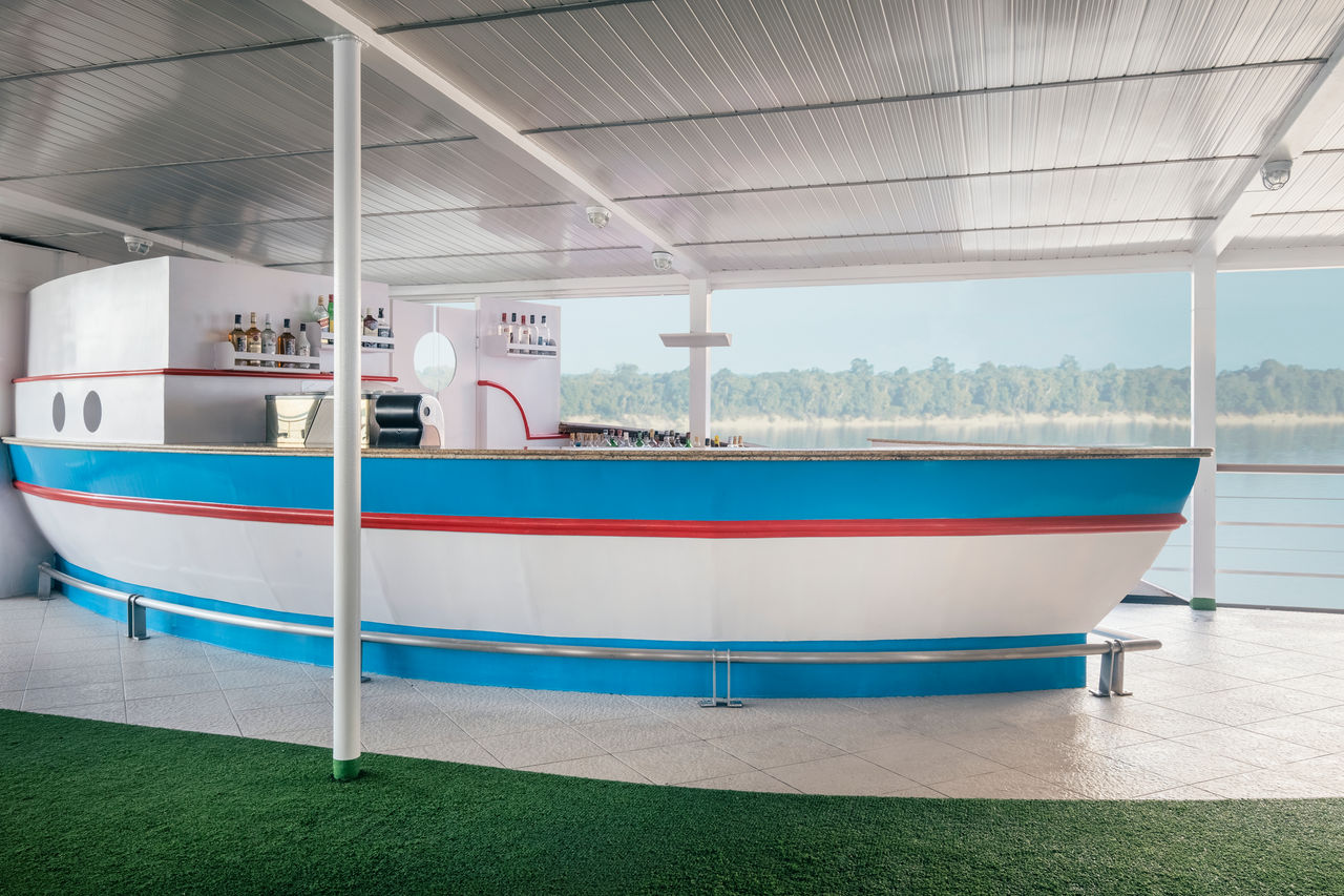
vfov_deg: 45.0
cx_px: 672
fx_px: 1082
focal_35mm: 29
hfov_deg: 63.7
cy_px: 448
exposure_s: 1/250
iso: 400
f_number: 8
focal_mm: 19.1
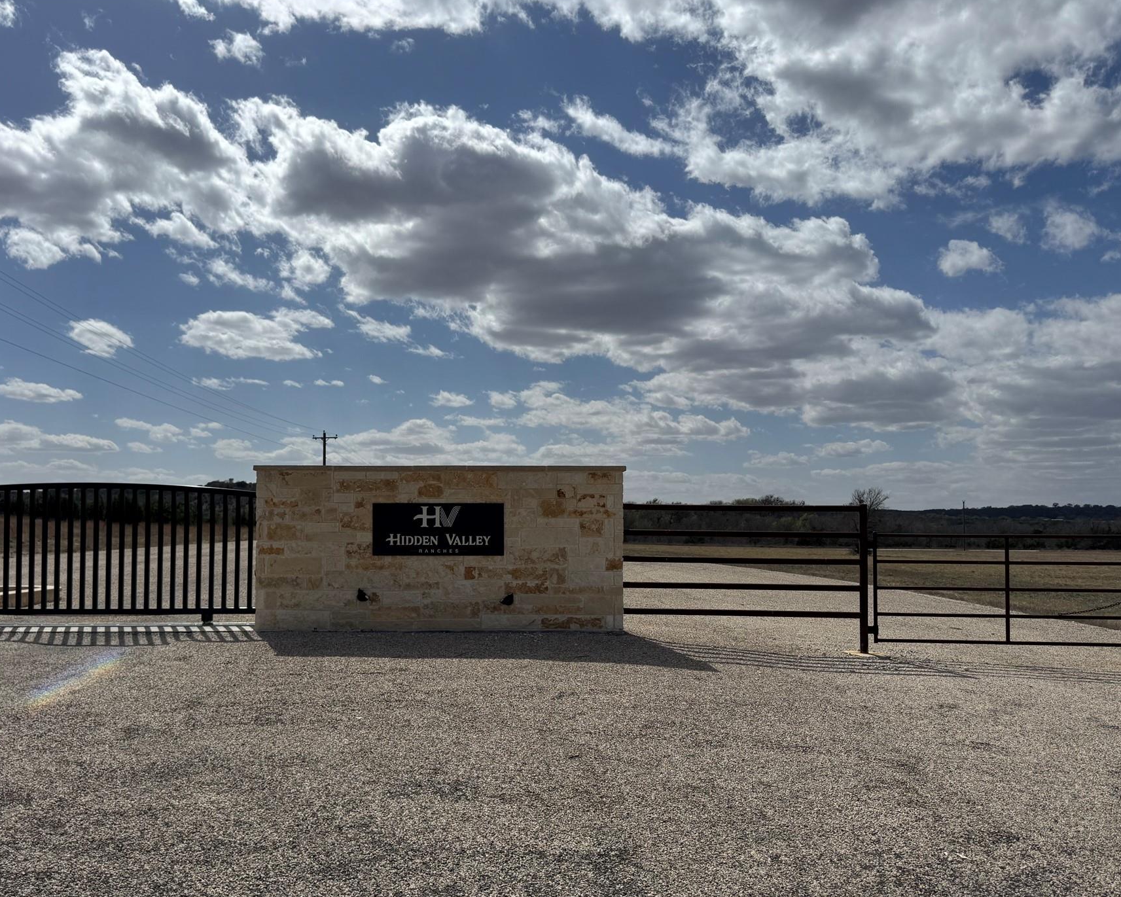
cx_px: 475
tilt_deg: +1.6
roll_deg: -0.7
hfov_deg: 61.9
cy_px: 495
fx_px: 929
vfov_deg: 51.5
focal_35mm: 28
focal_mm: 6.76
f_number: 1.78
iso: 64
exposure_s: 1/12346
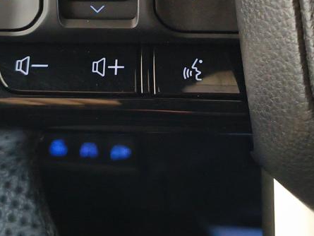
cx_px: 181
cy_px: 7
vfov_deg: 20.7
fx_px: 626
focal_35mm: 69
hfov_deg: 28.1
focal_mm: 5.56
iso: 1506
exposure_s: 1/40
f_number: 1.8
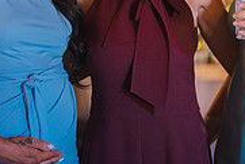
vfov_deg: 8.4
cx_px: 169
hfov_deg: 12.8
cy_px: -95
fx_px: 1090
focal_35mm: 160
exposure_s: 1/160
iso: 1000
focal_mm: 50
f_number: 1.4
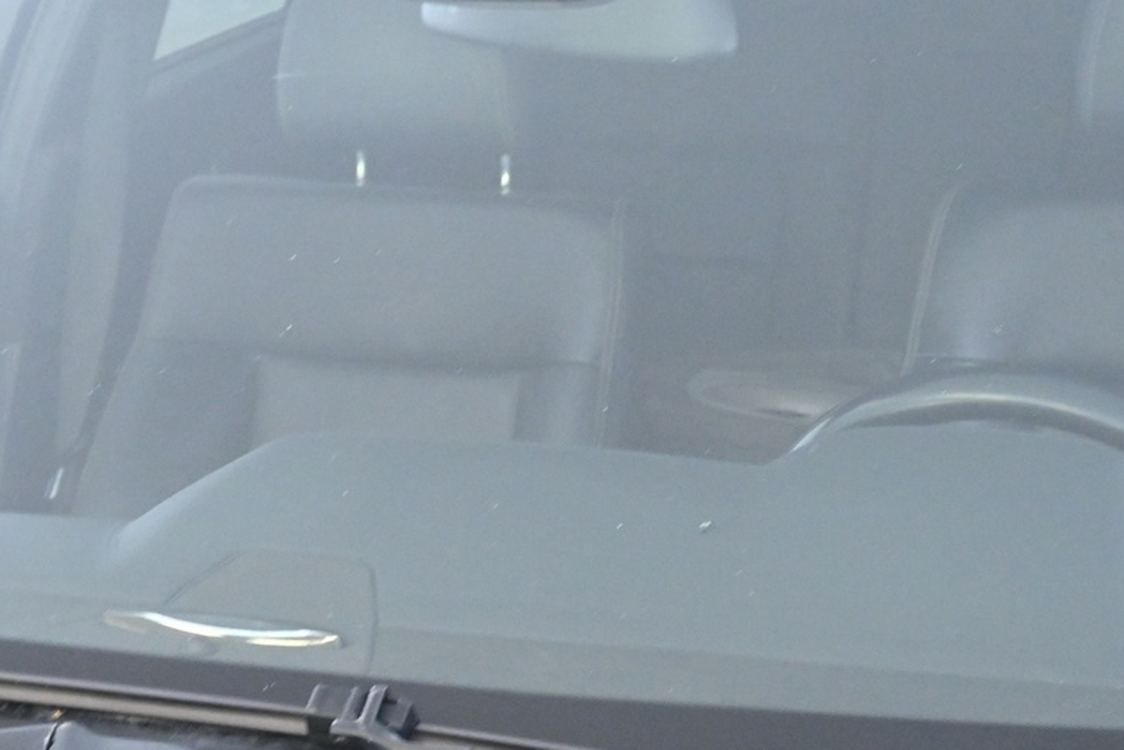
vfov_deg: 14.2
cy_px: 458
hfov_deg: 21.1
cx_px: 572
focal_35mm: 97
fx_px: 3017
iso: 4500
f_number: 4.8
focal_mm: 30.5
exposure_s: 1/50
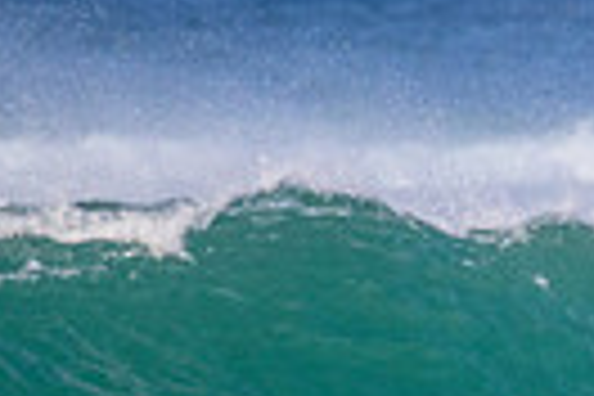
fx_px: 58042
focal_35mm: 3518
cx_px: 1296
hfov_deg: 0.6
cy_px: 430
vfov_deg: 0.4
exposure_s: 1/2000
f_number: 11
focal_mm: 800
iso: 1400
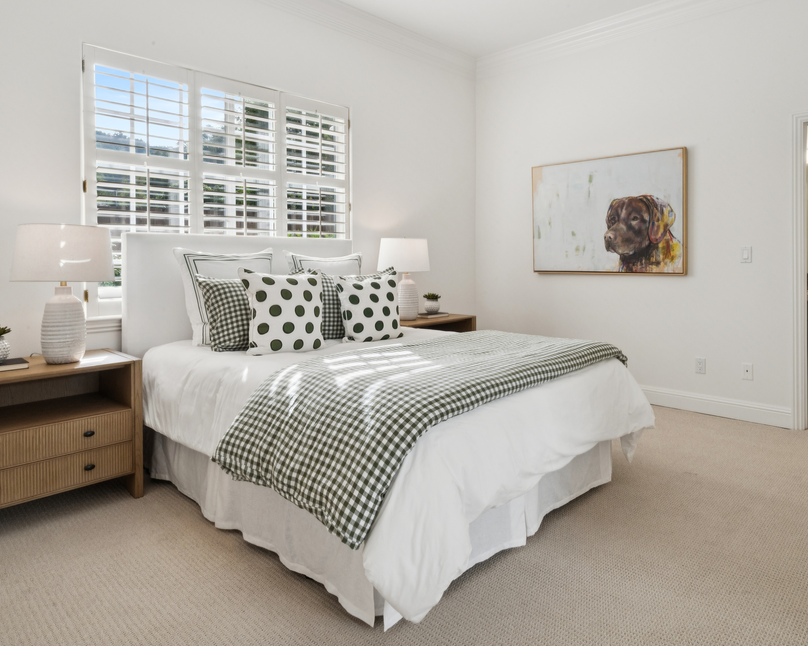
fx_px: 550
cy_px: 264
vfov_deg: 60.5
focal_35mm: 23
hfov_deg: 72.5
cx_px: 437
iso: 400
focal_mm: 17
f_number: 22
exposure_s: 1/25
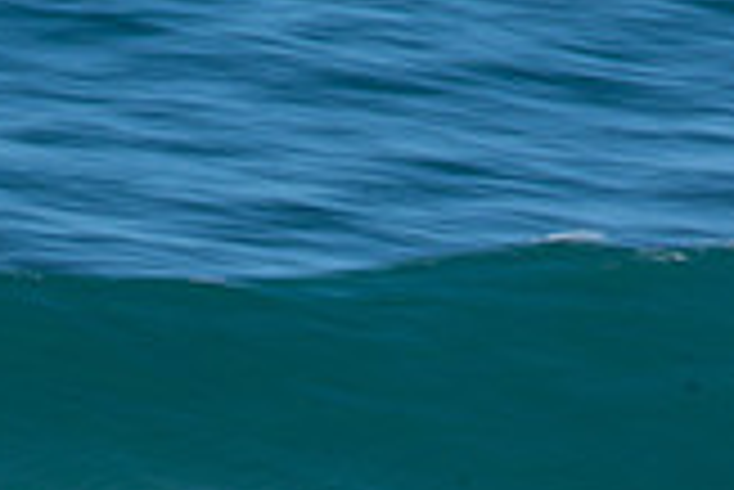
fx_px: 54445
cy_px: 852
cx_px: 234
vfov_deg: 0.5
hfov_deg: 0.8
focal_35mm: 2668
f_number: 20
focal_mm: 500
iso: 100
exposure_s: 1/25
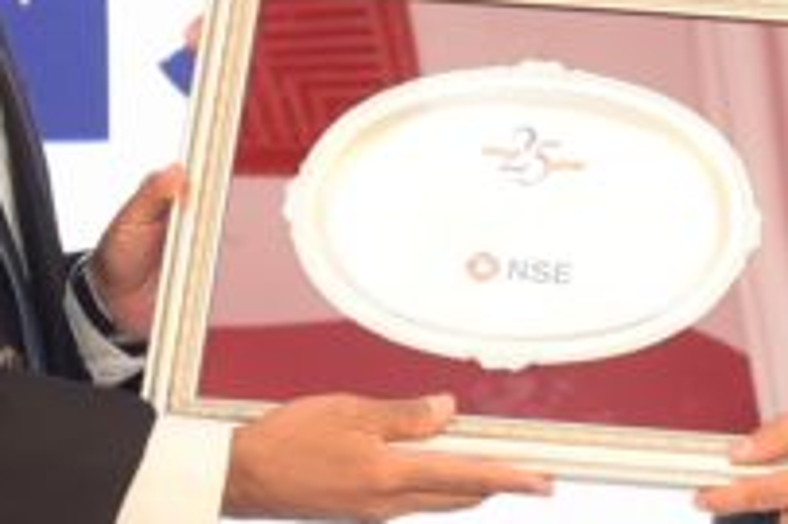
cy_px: 305
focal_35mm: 242
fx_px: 5293
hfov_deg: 8.5
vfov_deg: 5.7
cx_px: 730
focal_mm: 48
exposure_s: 1/125
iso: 640
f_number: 4.5
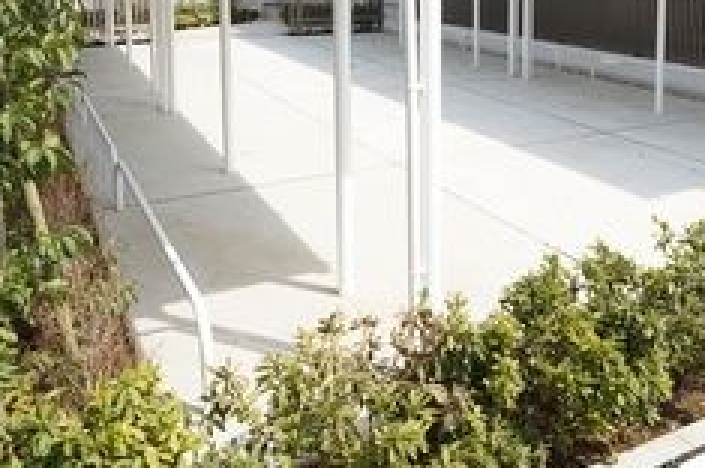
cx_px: 486
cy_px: 45
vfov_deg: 25.6
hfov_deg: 38.4
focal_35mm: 51
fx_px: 997
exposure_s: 1/160
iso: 125
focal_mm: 16
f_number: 9
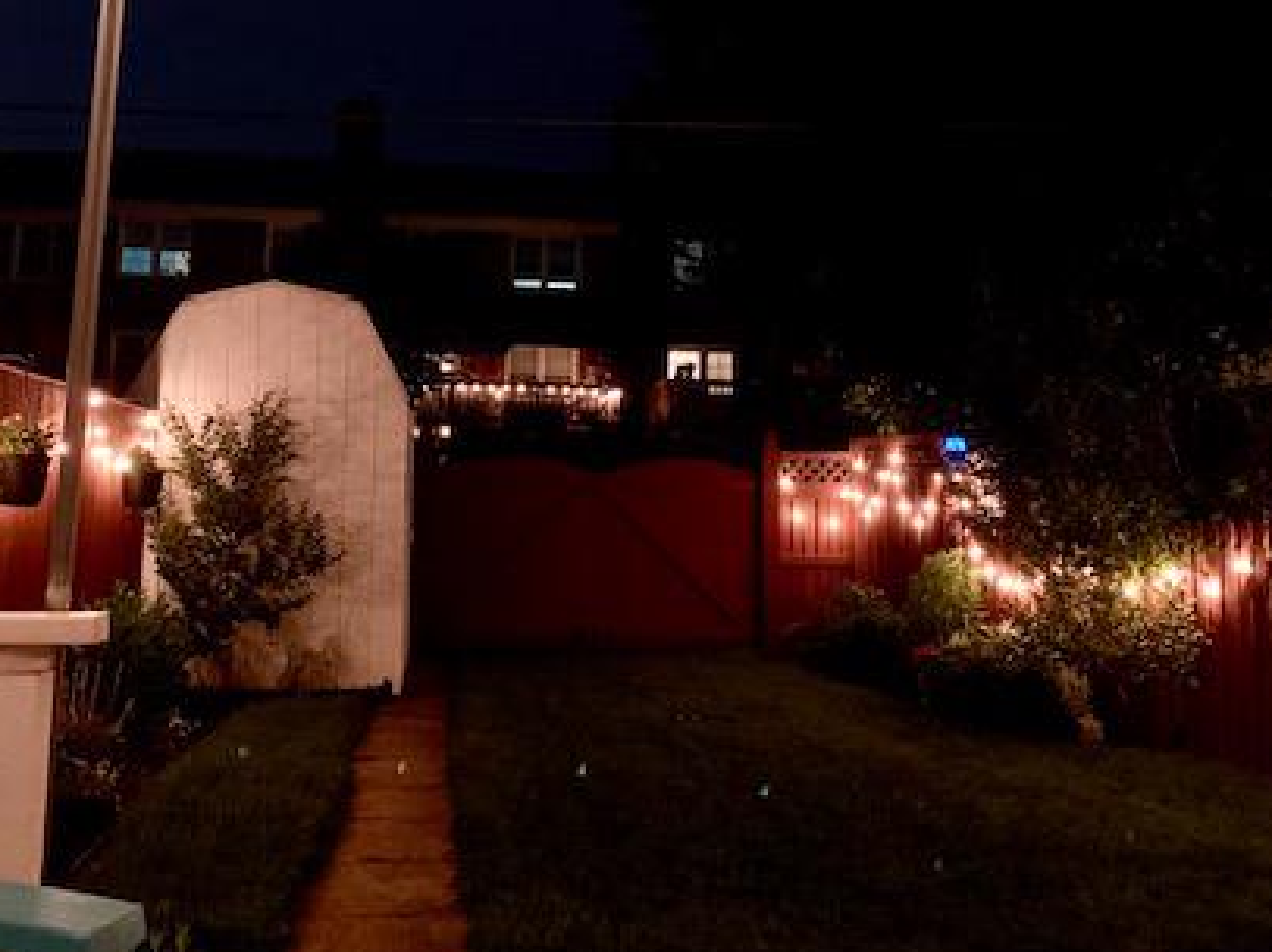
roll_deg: -1.3
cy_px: 298
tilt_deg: +5.9
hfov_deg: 45.8
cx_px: 617
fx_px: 1506
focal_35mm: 41
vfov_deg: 34.7
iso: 800
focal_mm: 4.25
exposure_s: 1/20
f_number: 1.8
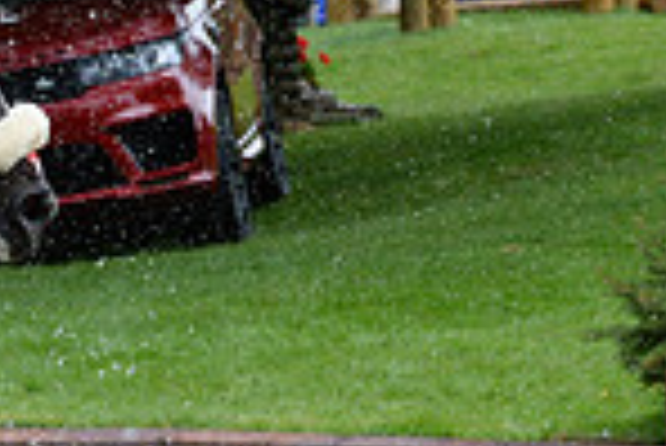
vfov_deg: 3.2
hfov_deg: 4.7
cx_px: -540
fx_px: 7981
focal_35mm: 431
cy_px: 378
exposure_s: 1/1000
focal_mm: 110
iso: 2000
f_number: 8
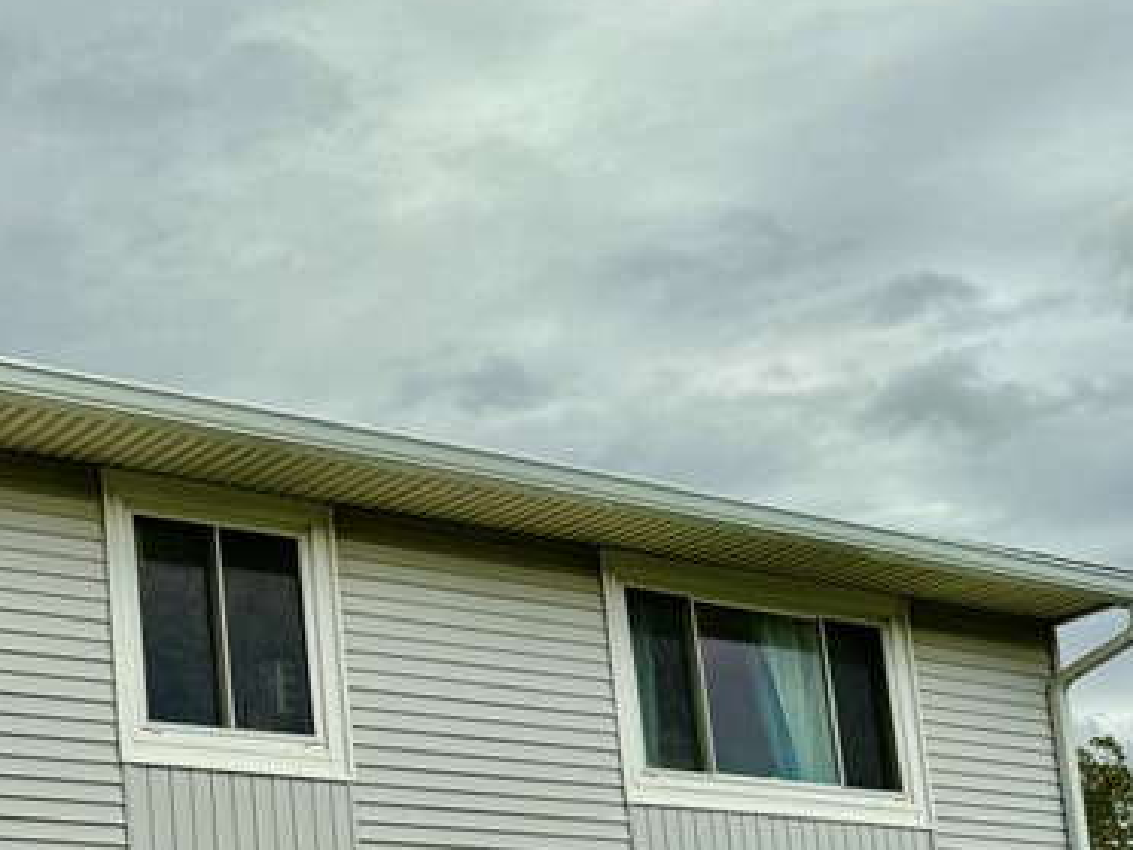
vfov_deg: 20.2
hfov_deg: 26.3
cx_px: -207
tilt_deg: +6.4
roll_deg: +3.5
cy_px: 1127
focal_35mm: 66
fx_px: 2160
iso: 80
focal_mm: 6.76
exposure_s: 1/2506
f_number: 1.78
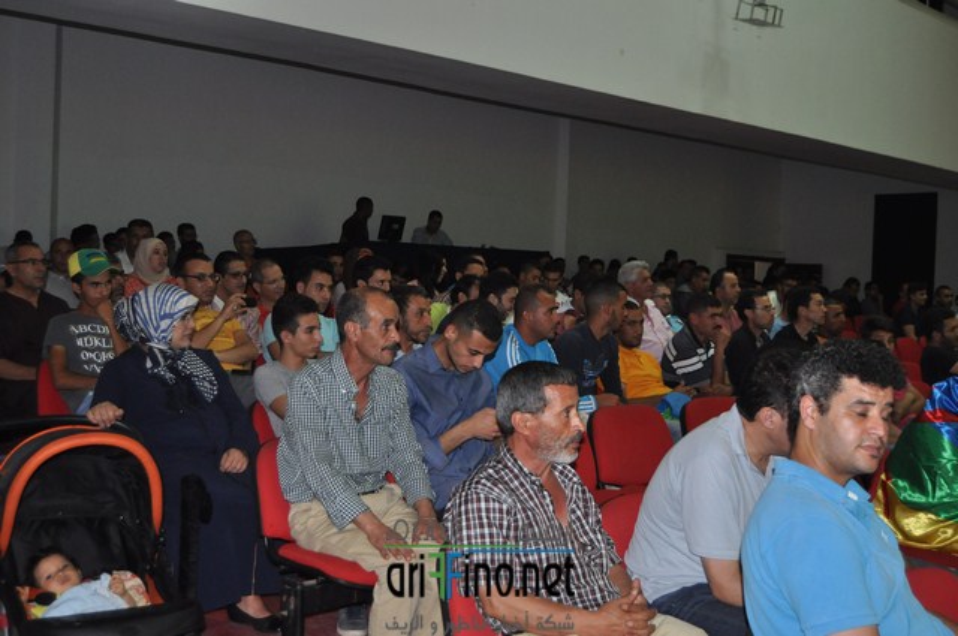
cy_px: 318
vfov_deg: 34.1
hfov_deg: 49.6
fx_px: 1037
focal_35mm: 39
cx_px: 479
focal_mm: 26
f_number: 4
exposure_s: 1/60
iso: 800
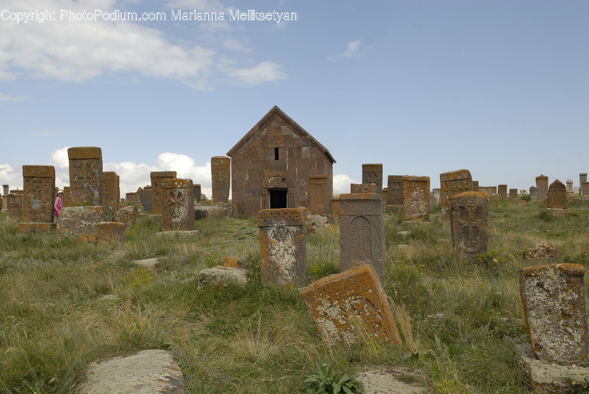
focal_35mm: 34
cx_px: 294
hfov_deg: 55.1
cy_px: 197
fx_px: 565
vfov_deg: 38.4
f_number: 7.1
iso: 100
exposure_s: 1/200
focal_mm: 23
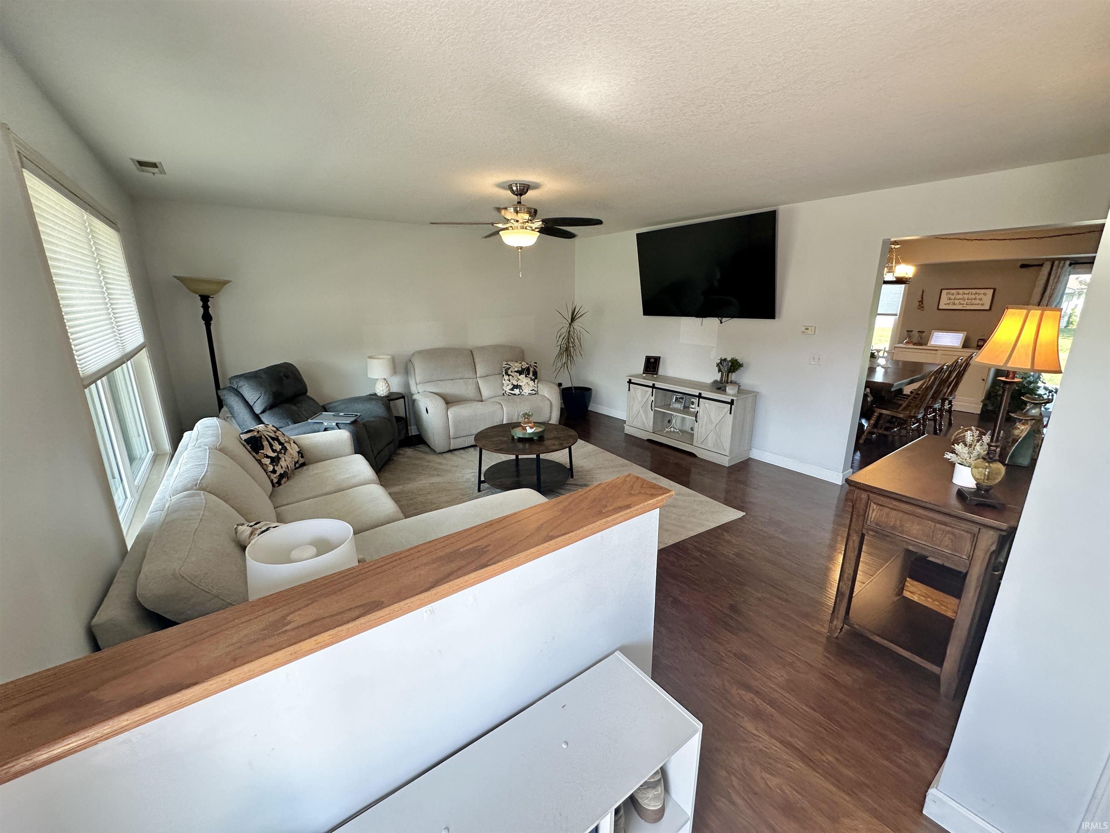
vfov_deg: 85.7
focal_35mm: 14
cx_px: 555
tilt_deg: -15.5
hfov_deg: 102.1
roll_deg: +0.0
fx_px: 449
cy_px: 416
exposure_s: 1/120
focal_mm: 2.22
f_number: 2.2
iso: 200
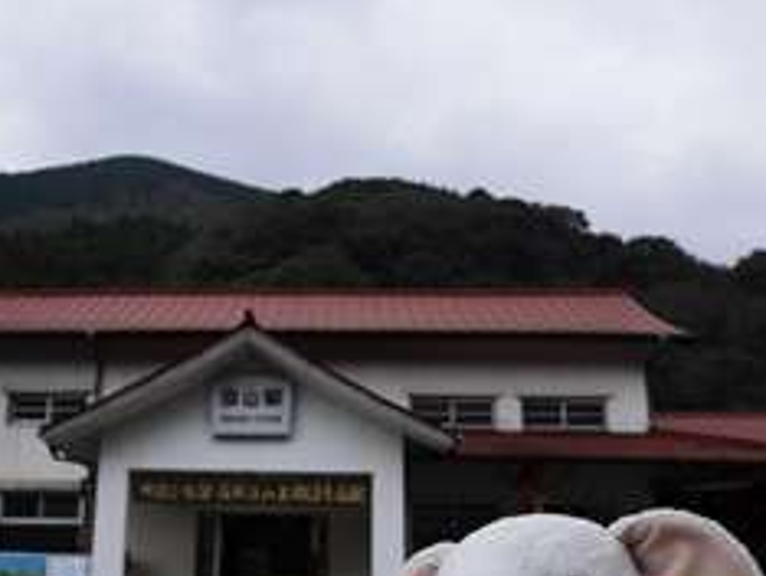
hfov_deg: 45.3
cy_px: 380
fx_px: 908
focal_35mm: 41
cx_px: 282
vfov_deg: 34.9
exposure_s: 1/250
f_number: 5
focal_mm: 12
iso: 320
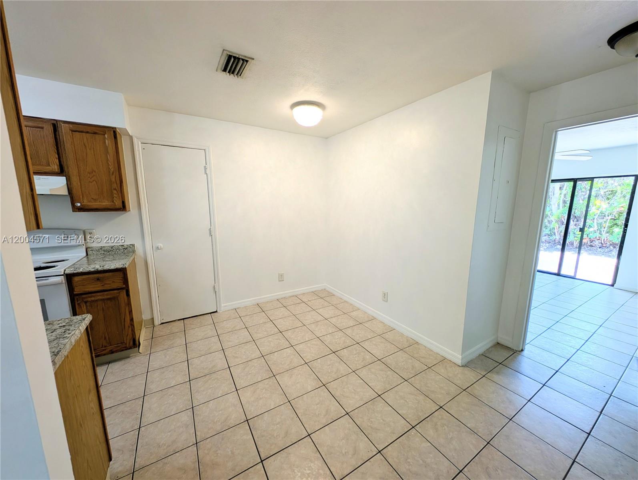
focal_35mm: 12
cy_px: 240
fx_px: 221
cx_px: 319
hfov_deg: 110.5
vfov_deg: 94.6
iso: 51
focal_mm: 2.23
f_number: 1.95
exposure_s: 1/120
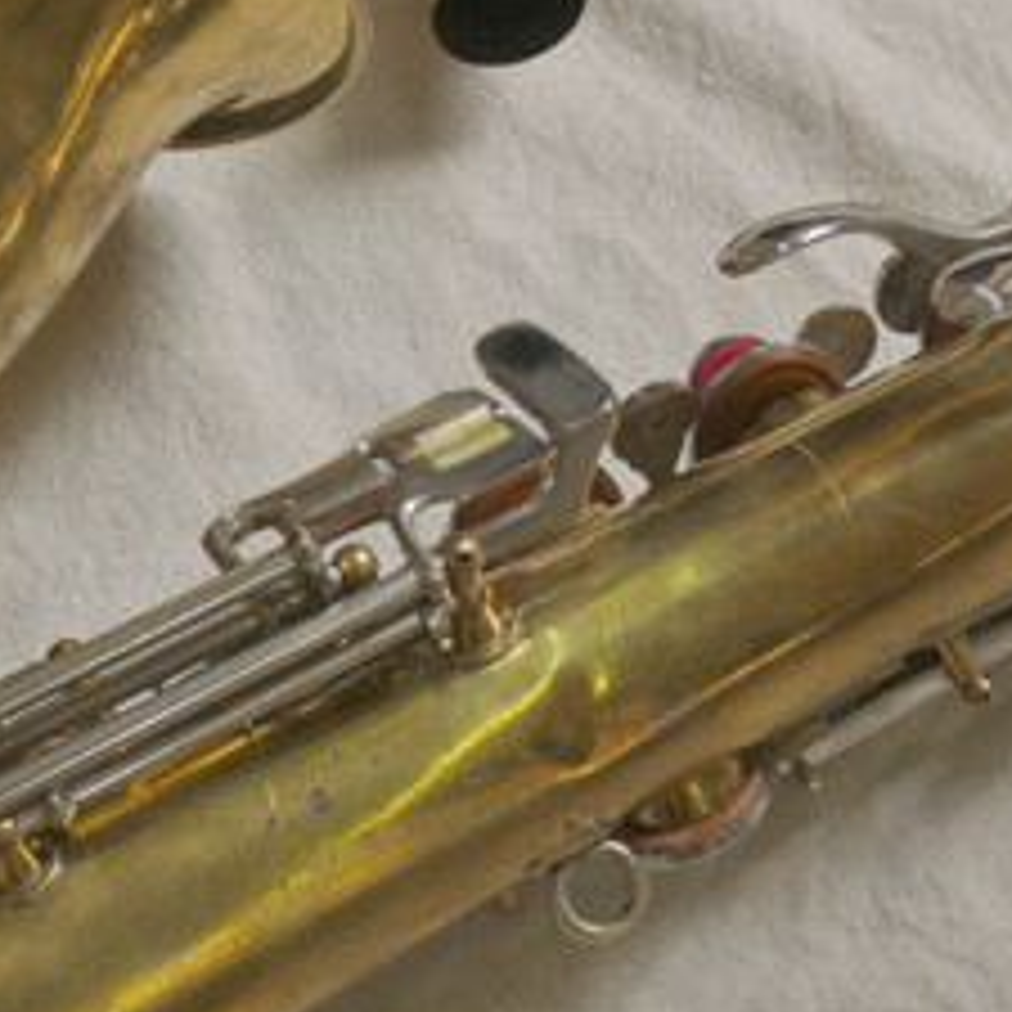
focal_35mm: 104
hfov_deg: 16.7
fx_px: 3440
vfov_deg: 16.7
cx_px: 531
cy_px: 510
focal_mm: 9.5
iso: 200
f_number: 3.9
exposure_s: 1/30
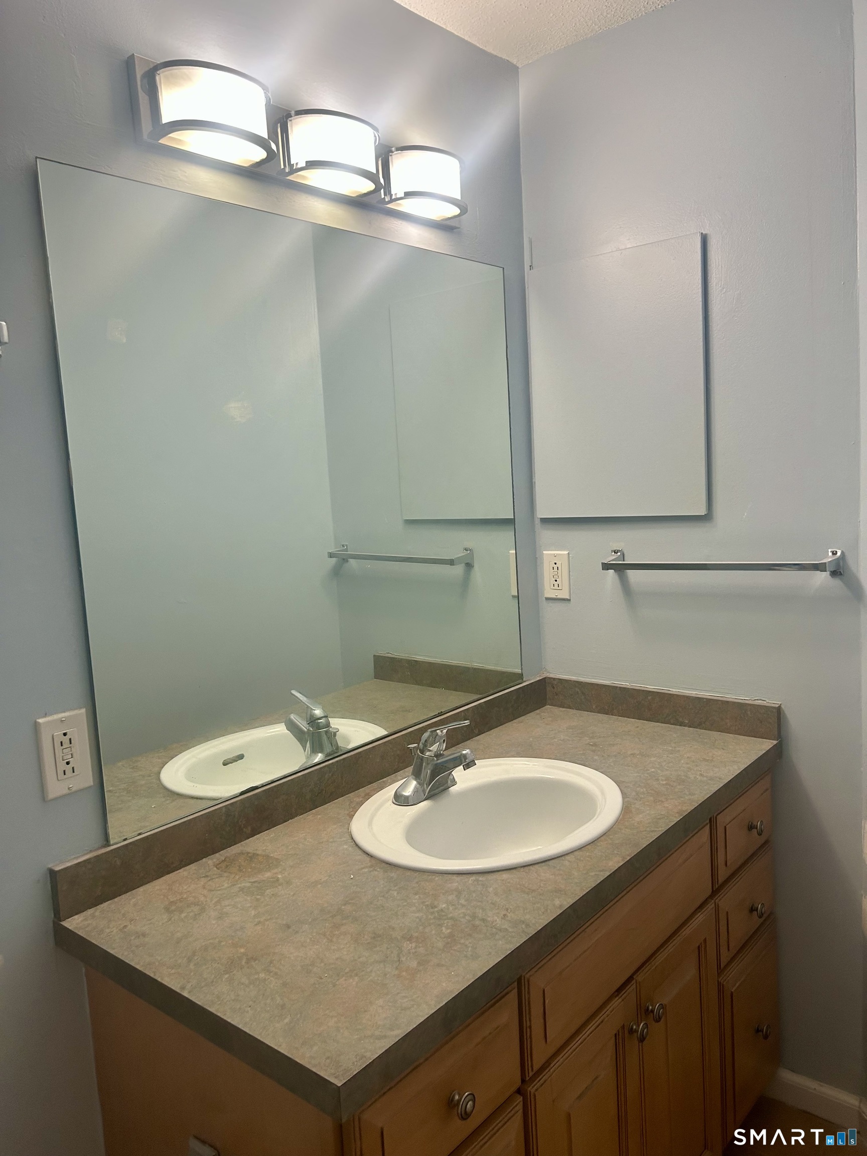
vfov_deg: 67.3
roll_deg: +2.9
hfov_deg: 53.1
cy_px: 578
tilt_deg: -6.4
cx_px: 434
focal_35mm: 26
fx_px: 868
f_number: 1.5
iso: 100
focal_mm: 5.7
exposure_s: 1/120
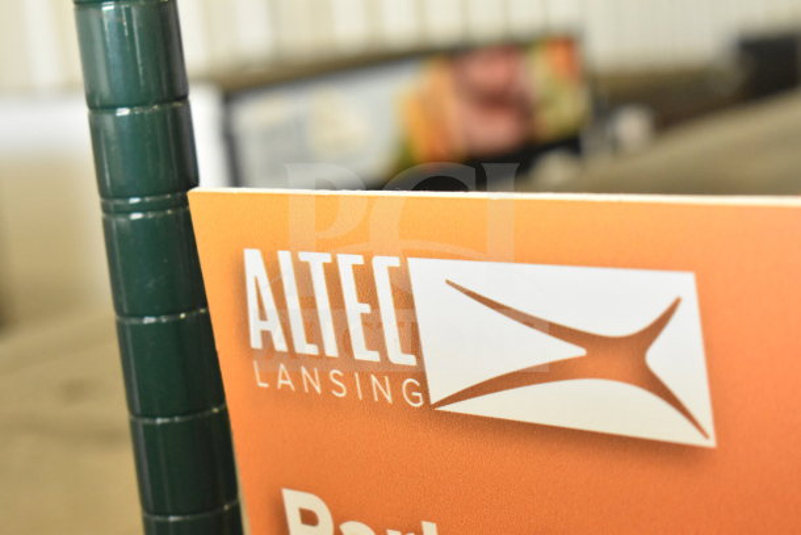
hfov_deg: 24.6
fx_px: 1836
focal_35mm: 82
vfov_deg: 16.6
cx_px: 400
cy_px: 268
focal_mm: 55
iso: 3600
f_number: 5.6
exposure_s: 1/100
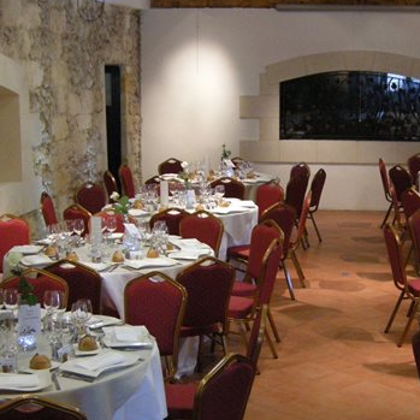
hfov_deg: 23.9
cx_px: 337
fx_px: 975
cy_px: 253
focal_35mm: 71
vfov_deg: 24.3
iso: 400
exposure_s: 1/36.5
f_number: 2.7
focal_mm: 7.5
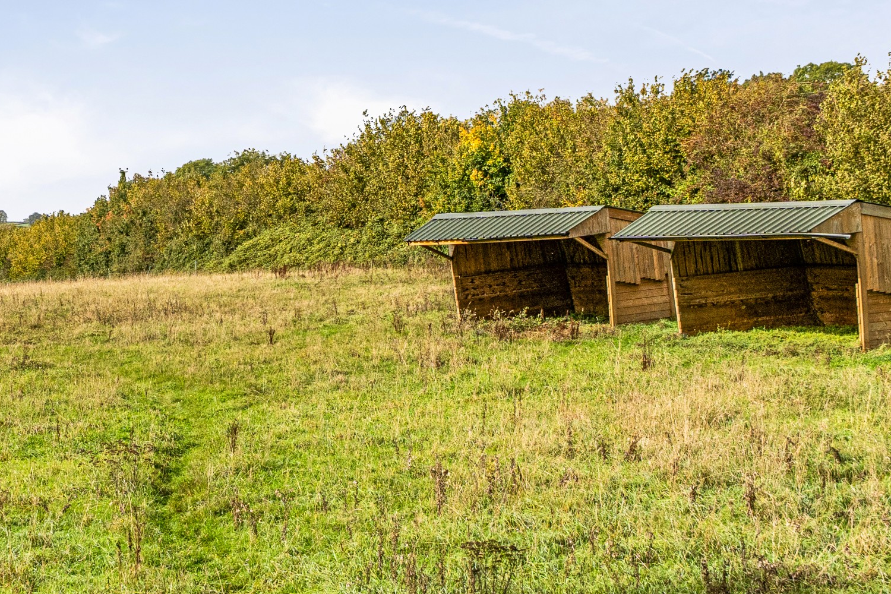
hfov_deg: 27.8
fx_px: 1782
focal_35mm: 72
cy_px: 223
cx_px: 268
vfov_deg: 18.9
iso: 400
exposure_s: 1/1250
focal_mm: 24
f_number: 8
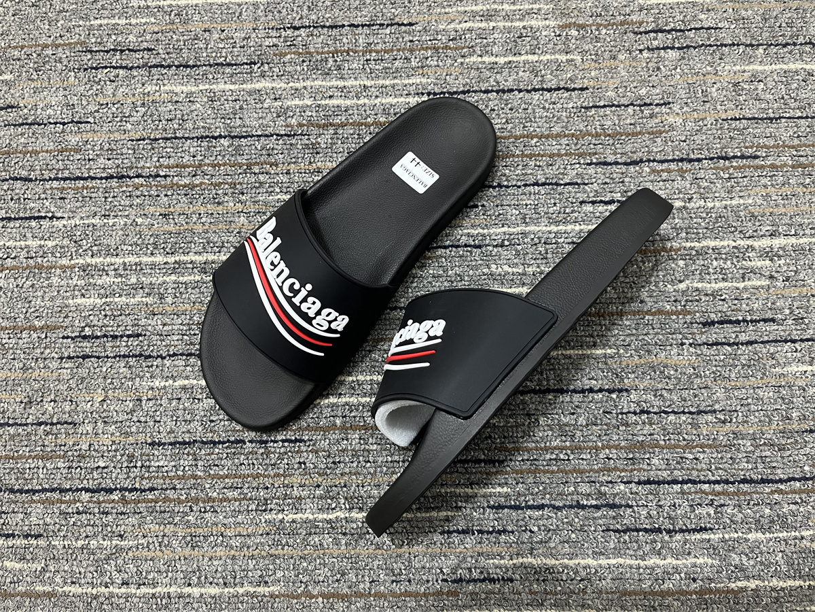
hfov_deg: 67.3
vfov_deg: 53.1
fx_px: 612
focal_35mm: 26
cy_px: 306
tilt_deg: -78.0
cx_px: 408
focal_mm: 5.1
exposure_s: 1/50
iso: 250
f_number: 1.6
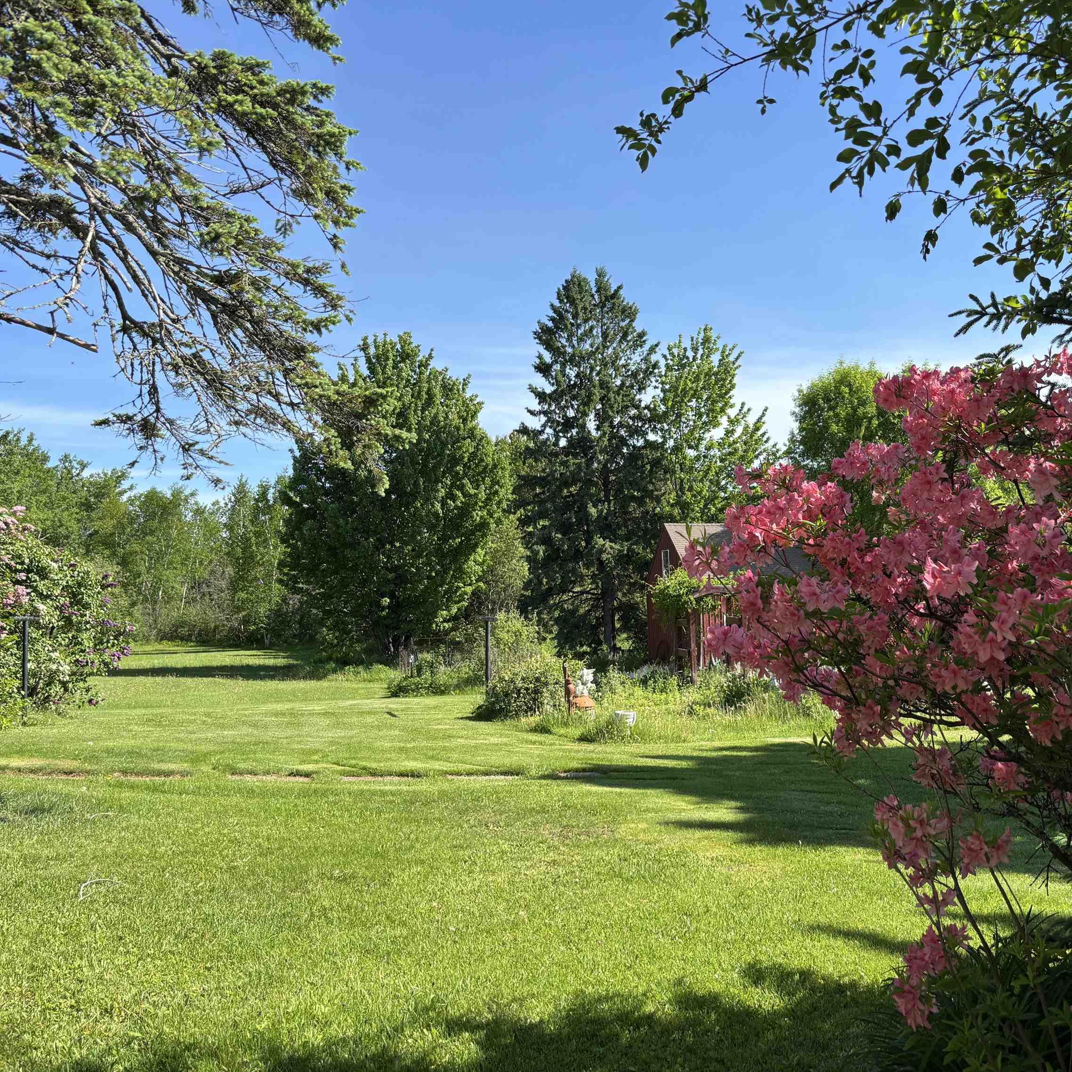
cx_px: 716
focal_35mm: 31
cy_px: 533
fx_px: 1086
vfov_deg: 52.5
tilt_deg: +3.2
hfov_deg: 51.5
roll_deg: +2.4
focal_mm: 5.96
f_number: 1.6
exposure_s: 1/1642
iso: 50
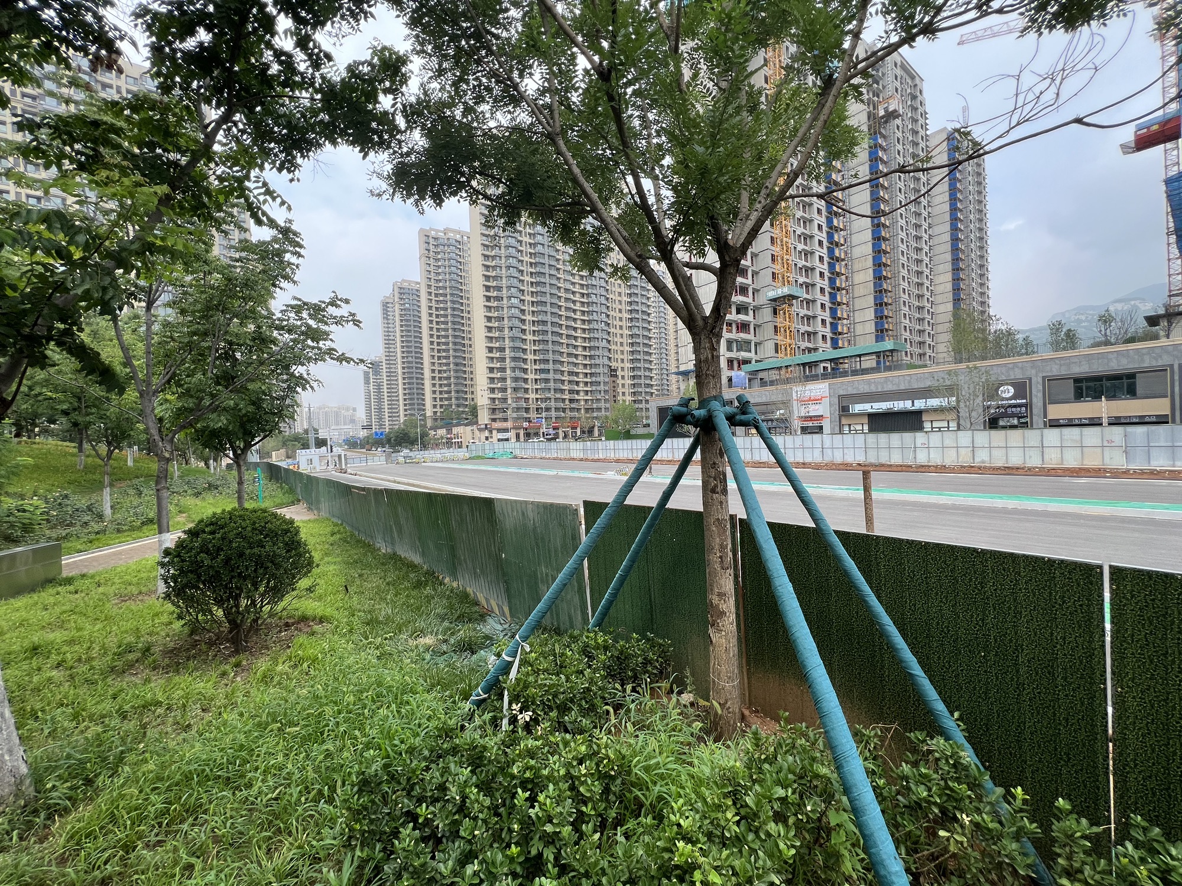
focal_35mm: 13
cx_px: 591
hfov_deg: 106.2
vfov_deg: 89.9
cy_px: 443
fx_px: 444
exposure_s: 1/589
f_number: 1.8
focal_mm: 1.57
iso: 32
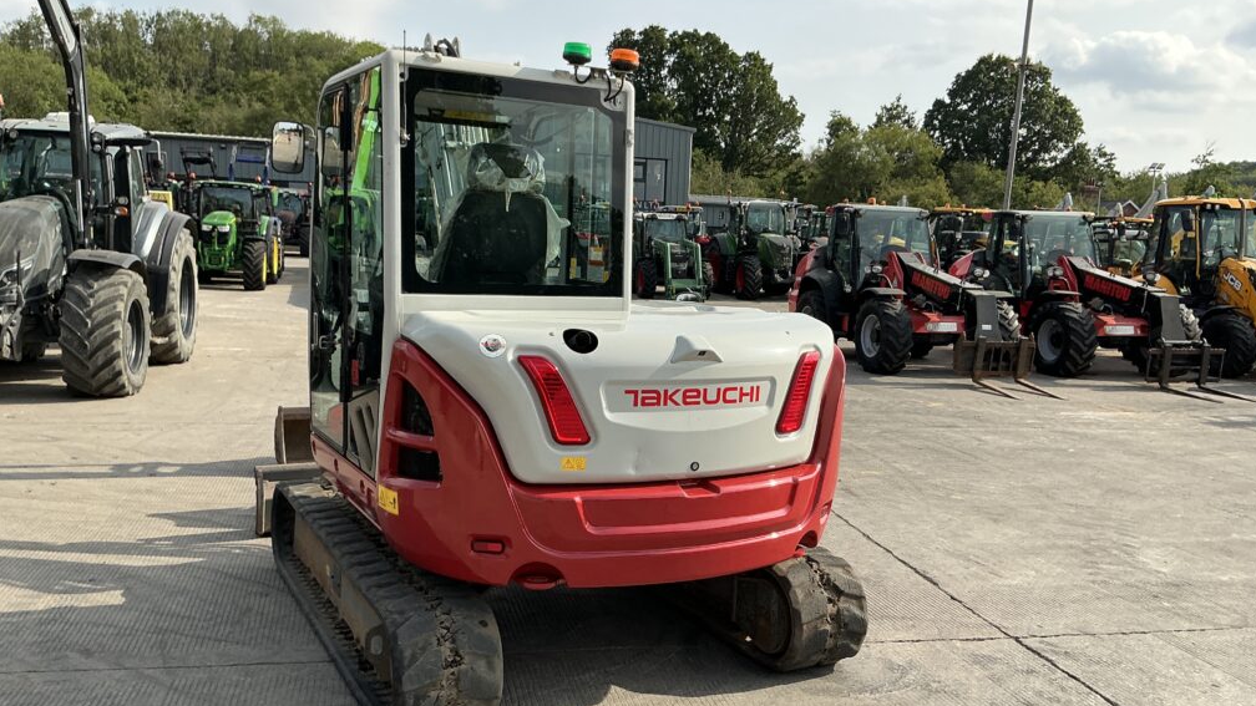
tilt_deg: -5.2
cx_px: 635
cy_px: 381
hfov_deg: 62.6
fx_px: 1032
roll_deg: -3.9
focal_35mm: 31
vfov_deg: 37.8
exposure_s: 1/1490
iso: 25
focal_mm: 3
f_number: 1.8
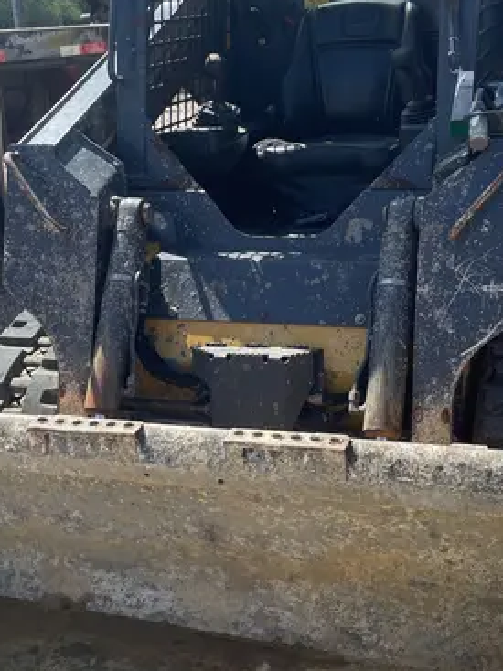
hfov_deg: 28.0
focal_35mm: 52
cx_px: 254
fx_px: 1008
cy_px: 325
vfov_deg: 36.8
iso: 50
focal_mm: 4.2
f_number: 1.6
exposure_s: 1/2882
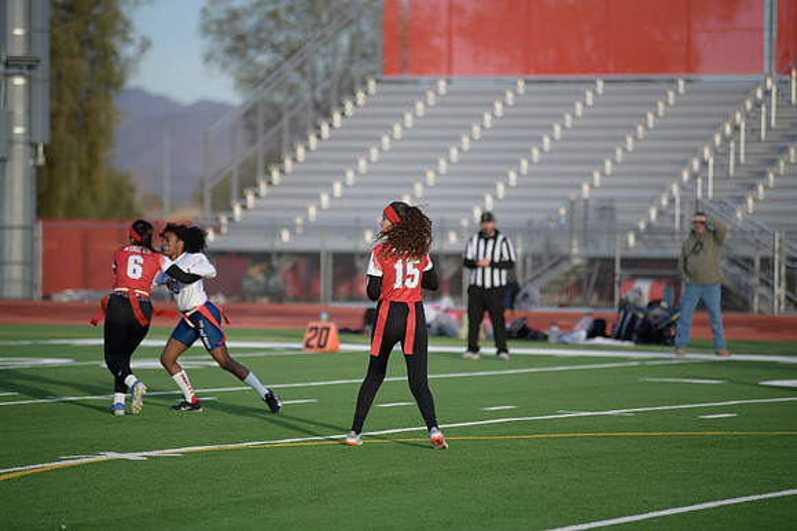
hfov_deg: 10.3
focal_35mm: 200
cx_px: 398
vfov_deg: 6.9
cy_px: 266
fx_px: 4429
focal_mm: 200
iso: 640
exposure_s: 1/4000
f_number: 2.8
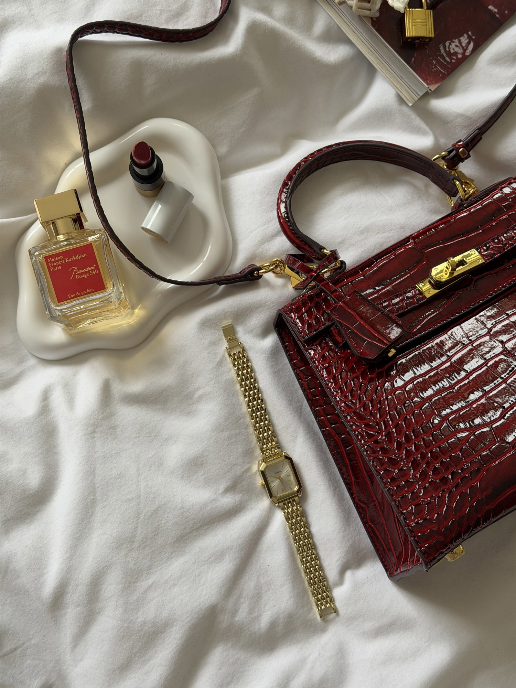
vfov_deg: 39.7
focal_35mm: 48
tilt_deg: -81.1
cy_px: 344
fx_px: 954
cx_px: 258
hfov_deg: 30.3
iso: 160
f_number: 1.78
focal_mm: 6.76
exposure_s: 1/60
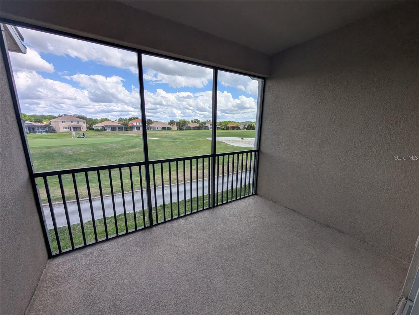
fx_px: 145
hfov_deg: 110.5
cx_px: 210
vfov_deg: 94.6
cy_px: 158
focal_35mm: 12
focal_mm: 2.02
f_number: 1.7
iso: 51
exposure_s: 1/1721
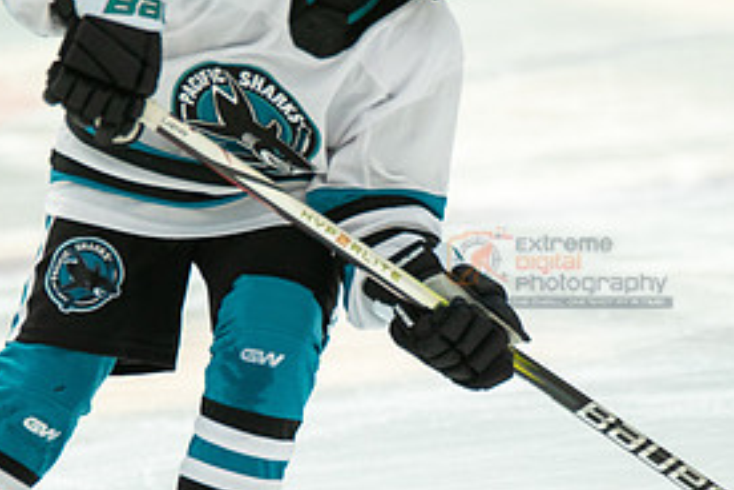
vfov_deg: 1.7
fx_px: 16575
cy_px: 418
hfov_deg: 2.5
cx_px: 336
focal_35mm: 813
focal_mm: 300
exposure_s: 1/2500
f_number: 3.2
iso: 1600
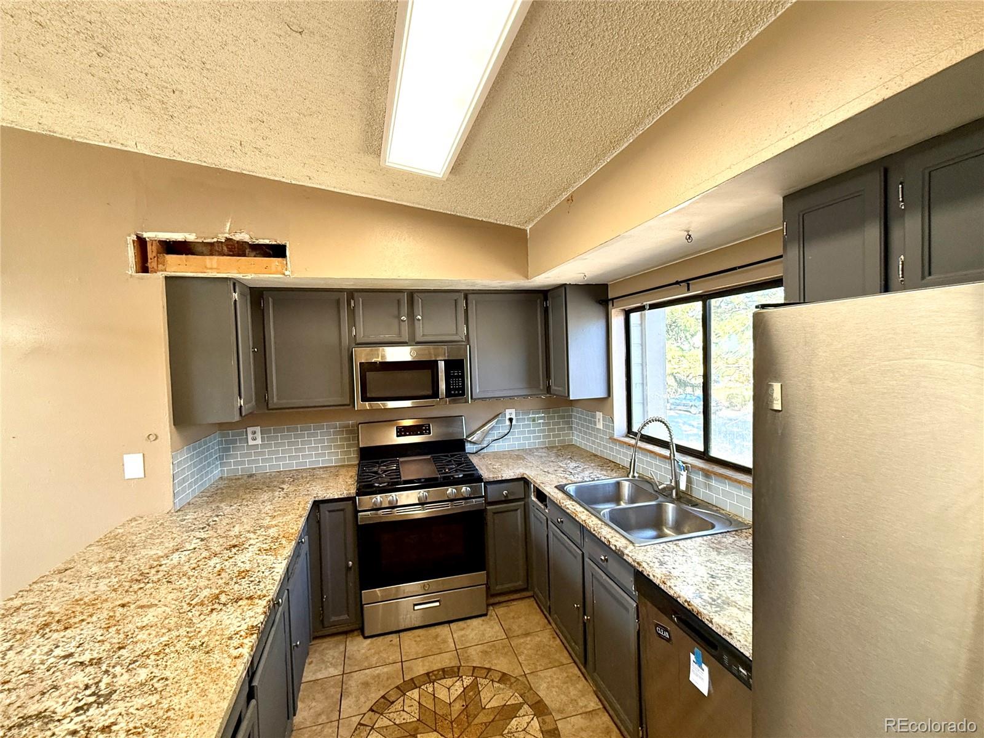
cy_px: 369
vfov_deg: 85.6
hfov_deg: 102.1
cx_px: 492
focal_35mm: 14
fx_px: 398
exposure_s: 1/120
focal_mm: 2.22
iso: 200
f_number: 2.2
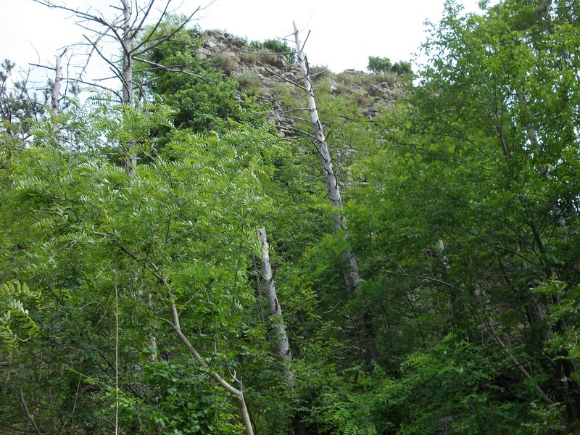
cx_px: 290
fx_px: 855
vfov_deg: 28.6
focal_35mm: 51
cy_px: 218
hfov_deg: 37.5
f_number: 3.6
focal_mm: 7.2
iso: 80
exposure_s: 1/80
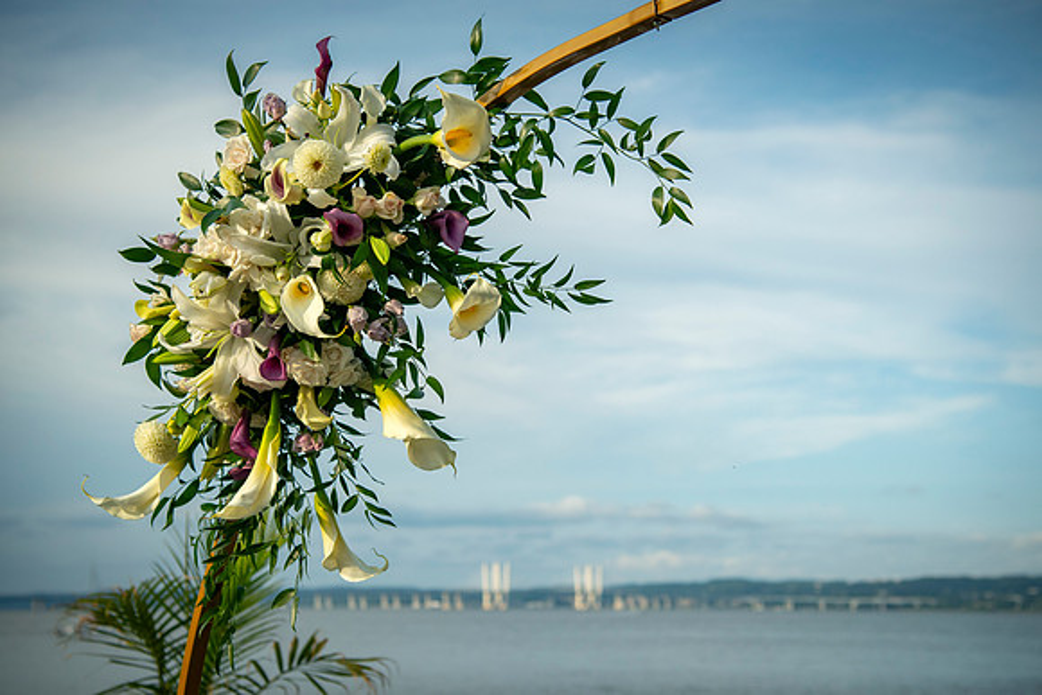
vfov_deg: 27.0
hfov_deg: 39.6
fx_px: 1445
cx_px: 537
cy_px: 373
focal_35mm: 50
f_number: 4
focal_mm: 46
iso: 800
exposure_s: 1/8000
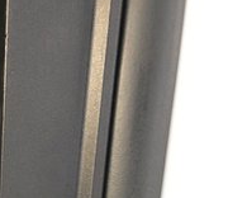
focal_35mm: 86
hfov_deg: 19.0
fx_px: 629
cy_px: 178
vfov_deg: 17.6
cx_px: -141
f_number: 3.2
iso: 12800
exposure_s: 1/160
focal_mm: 28
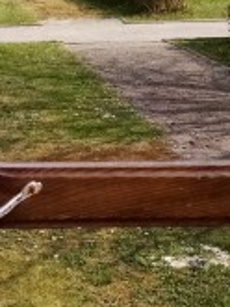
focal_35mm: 101
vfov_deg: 18.9
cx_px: -72
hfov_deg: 14.1
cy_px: 303
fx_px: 894
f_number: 1.8
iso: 106
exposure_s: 1/1182
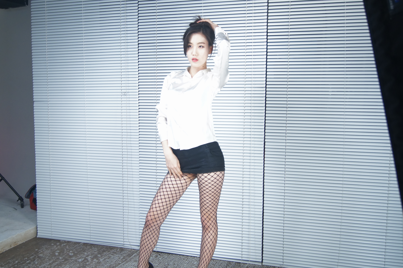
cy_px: 134
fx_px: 470
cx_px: 202
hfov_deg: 46.4
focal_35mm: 42
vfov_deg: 31.8
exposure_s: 1/125
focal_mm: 28
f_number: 4.5
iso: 800
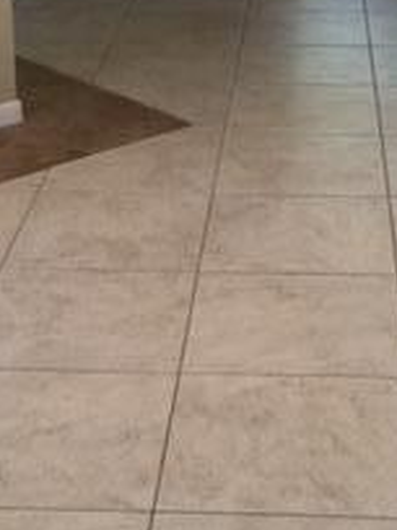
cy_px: 44
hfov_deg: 16.2
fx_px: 1392
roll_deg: +0.9
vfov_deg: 21.0
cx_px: 223
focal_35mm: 91
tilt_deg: -17.0
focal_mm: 4.15
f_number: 2.2
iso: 50
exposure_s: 1/30
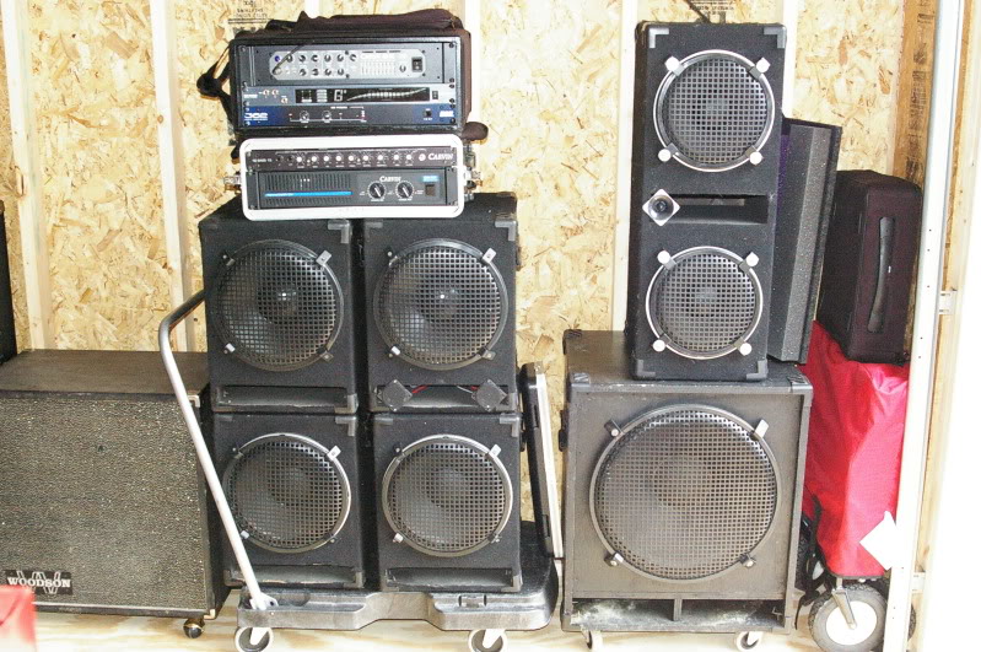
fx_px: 1143
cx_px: 490
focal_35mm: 42
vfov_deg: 31.8
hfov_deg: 46.4
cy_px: 326
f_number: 5.6
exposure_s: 1/90
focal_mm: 28
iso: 3200
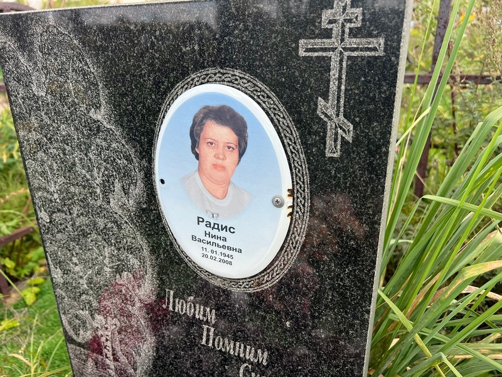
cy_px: 188
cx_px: 251
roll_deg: +1.9
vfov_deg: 53.1
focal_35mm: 26
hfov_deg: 67.3
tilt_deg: -21.5
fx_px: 377
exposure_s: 1/1159
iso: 50
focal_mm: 5.7
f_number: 1.5
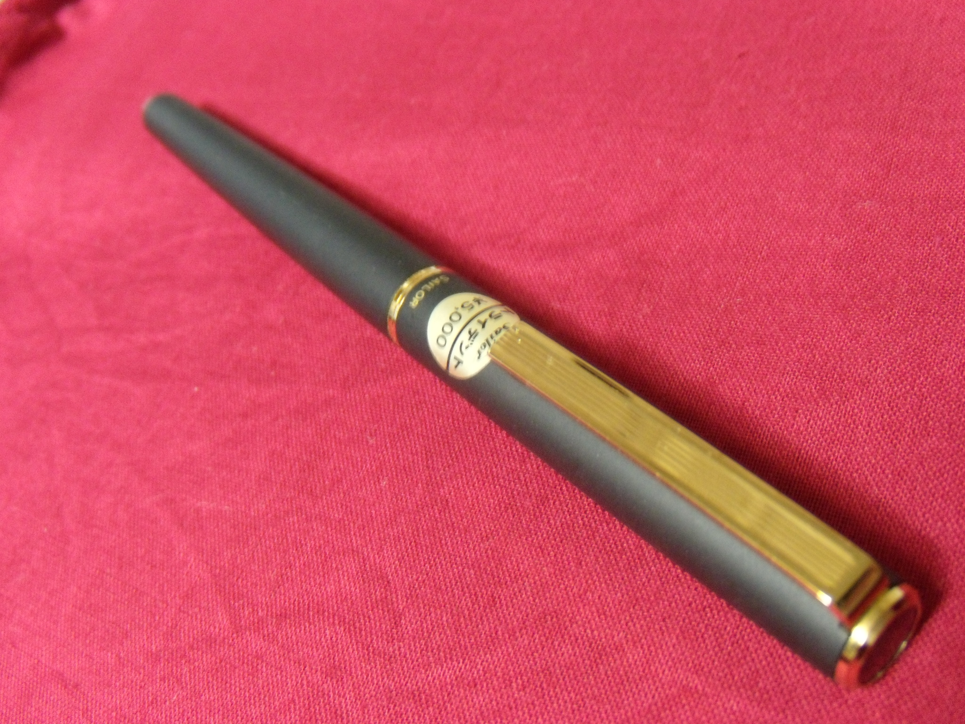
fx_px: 1004
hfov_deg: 51.4
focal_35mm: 36
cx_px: 482
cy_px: 362
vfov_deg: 39.7
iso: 400
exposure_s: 1/4
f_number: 3.6
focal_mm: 6.4
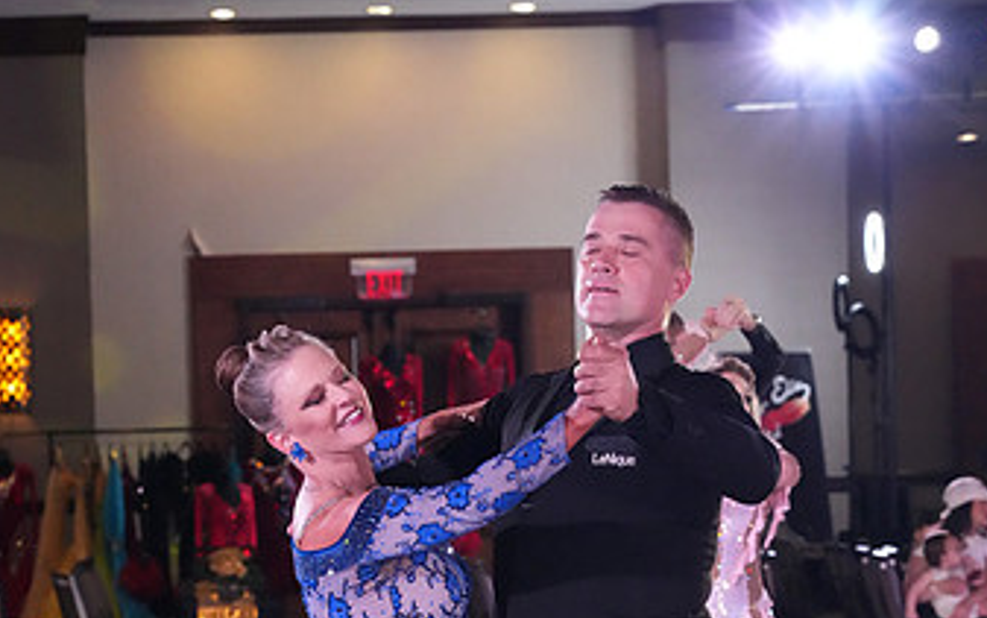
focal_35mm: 184
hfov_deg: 11.4
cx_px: 488
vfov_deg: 7.1
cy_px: 844
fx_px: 4952
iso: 10000
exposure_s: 1/400
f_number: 6.3
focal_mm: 105
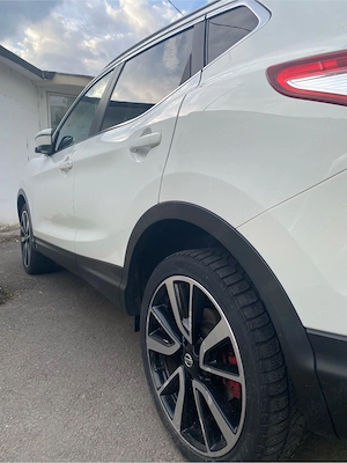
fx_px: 348
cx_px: 174
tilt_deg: -6.4
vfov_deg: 67.3
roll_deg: +1.5
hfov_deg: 53.1
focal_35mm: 26
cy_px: 232
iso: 32
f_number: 1.8
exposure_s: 1/610
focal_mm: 4.25
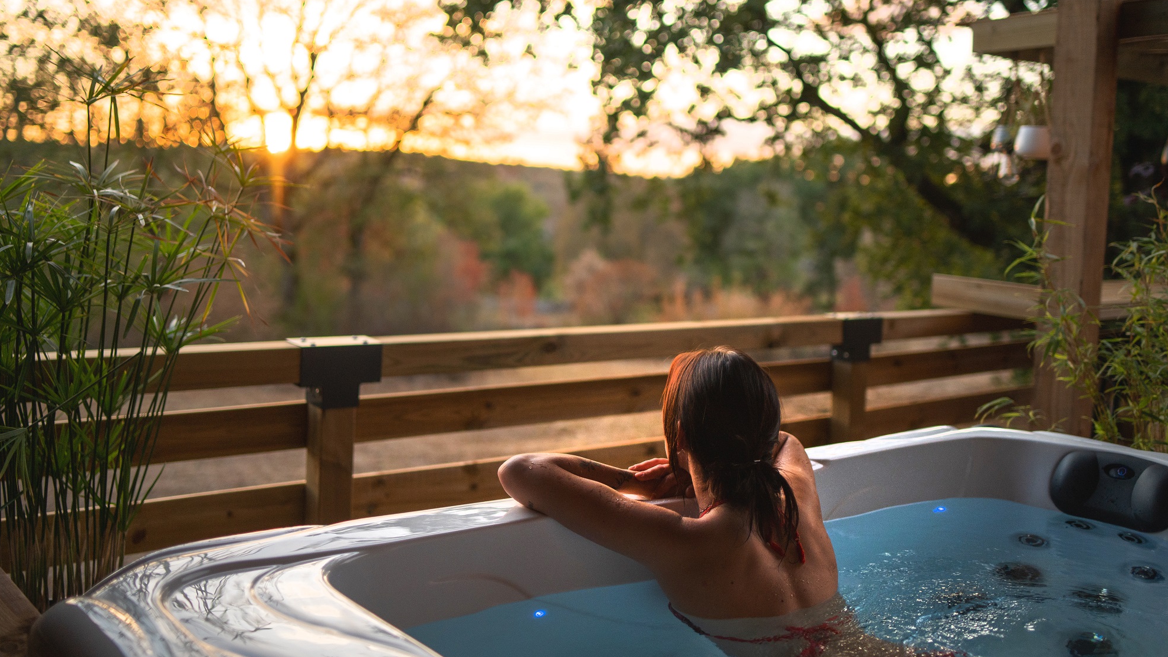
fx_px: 1146
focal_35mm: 37
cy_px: 278
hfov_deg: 54.0
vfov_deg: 31.9
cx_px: 582
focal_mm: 35
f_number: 1.8
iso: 800
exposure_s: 1/1600
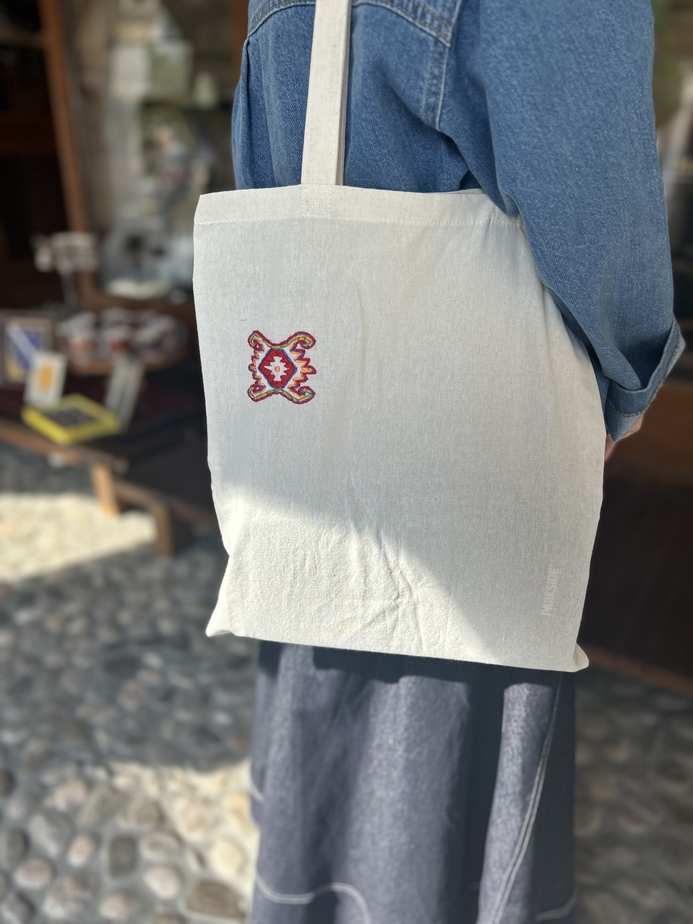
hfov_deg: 53.1
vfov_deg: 67.3
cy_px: 462
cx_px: 346
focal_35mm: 26
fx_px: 694
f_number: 1.5
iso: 50
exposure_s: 1/320
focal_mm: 5.7
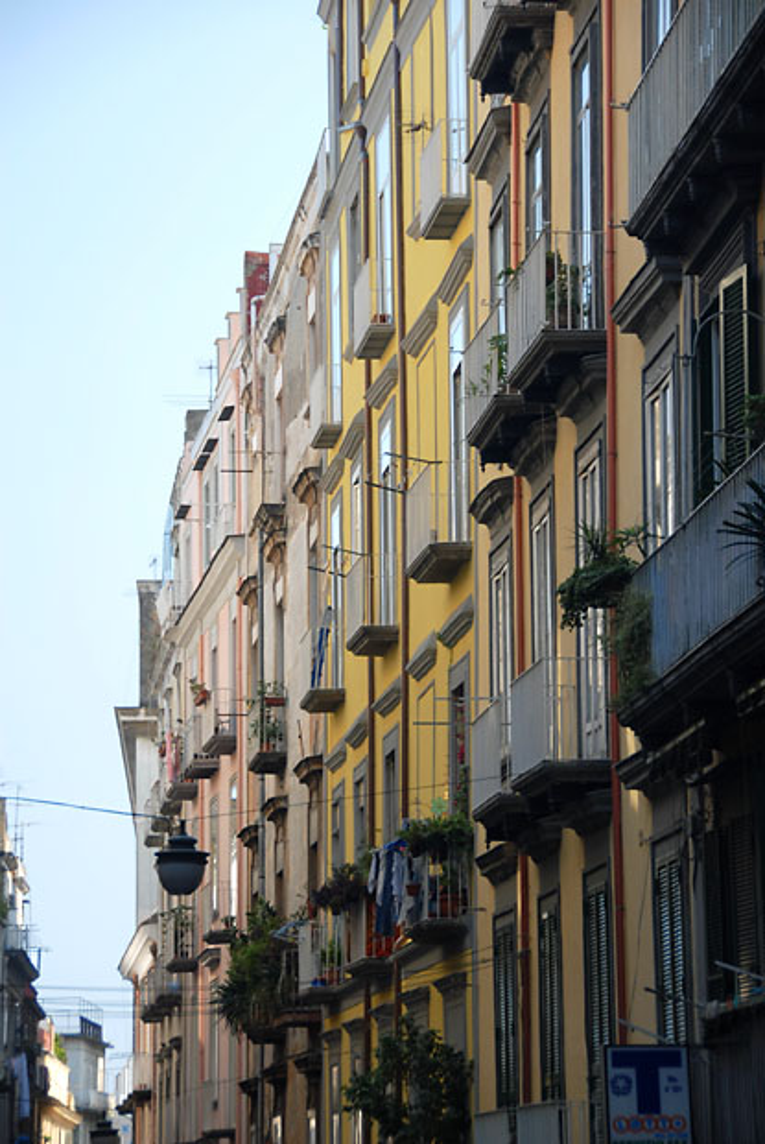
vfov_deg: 17.0
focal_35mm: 120
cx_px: 382
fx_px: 3814
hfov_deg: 11.5
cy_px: 572
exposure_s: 1/80
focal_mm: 80
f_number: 5
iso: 100
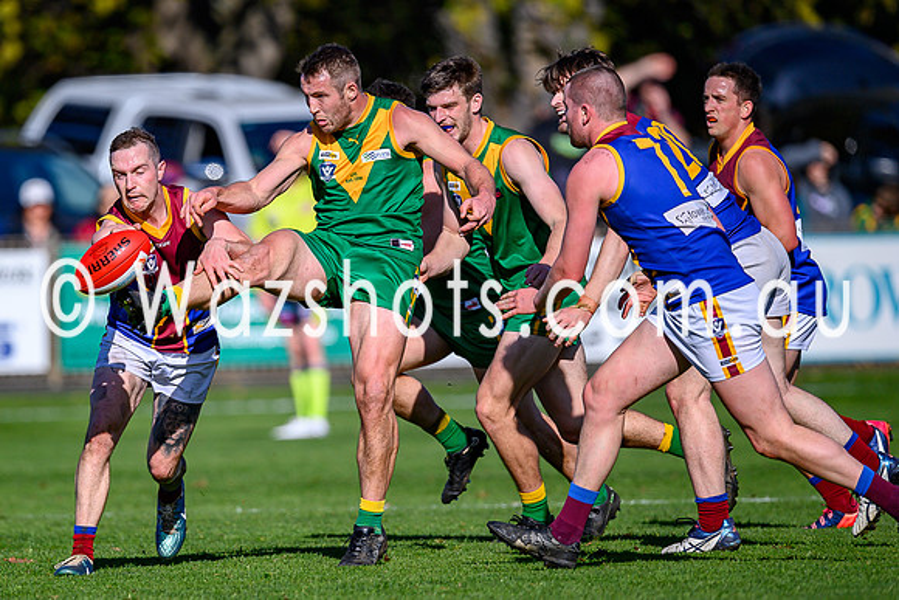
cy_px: 324
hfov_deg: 2.7
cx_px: 215
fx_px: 19222
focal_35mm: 770
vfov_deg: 1.8
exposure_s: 1/2000
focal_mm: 500
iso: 125
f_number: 4
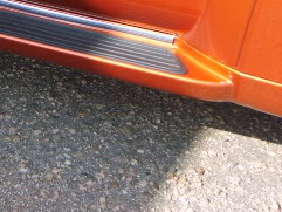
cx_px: 0
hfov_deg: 20.4
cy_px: -9
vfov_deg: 15.6
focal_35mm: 93
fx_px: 758
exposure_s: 1/250
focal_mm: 5.8
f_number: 2.8
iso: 50
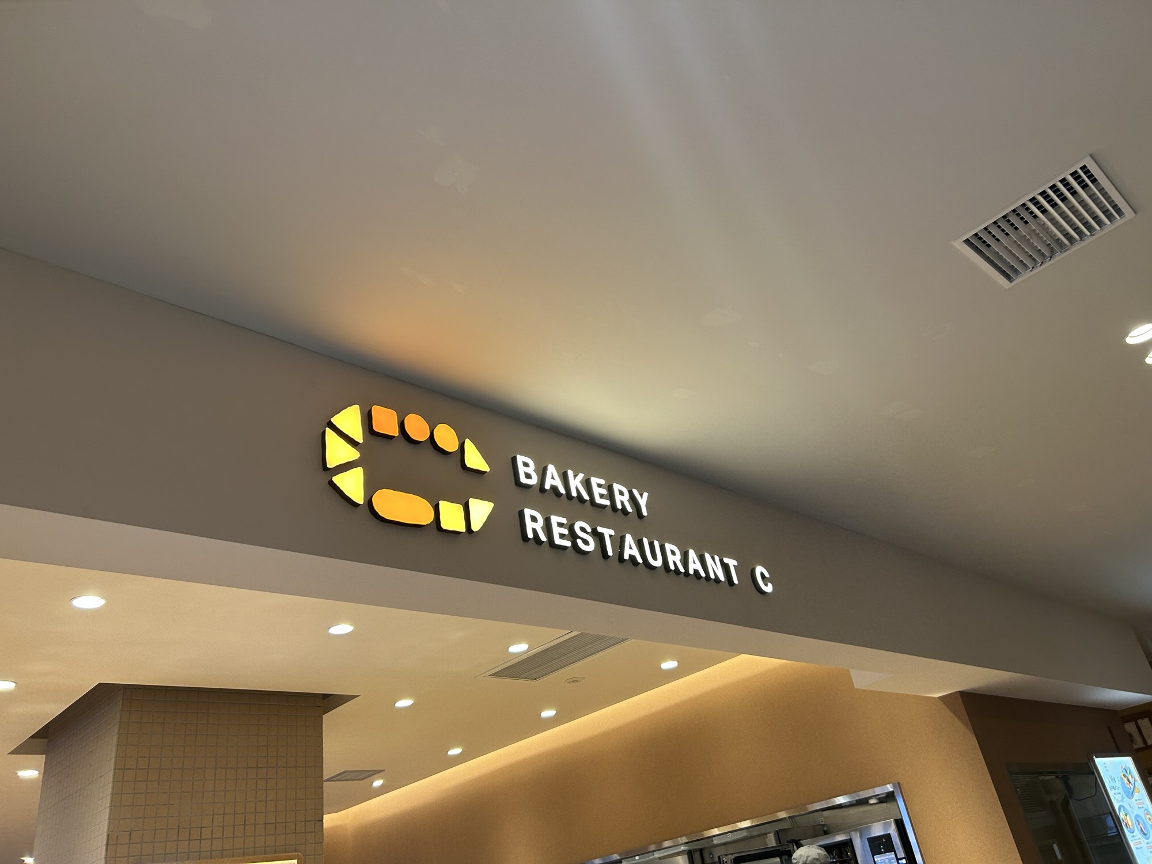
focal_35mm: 26
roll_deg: +11.0
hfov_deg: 67.3
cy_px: 432
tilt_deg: +29.1
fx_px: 865
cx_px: 576
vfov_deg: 53.1
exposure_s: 1/100
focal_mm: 5.7
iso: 80
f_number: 1.5
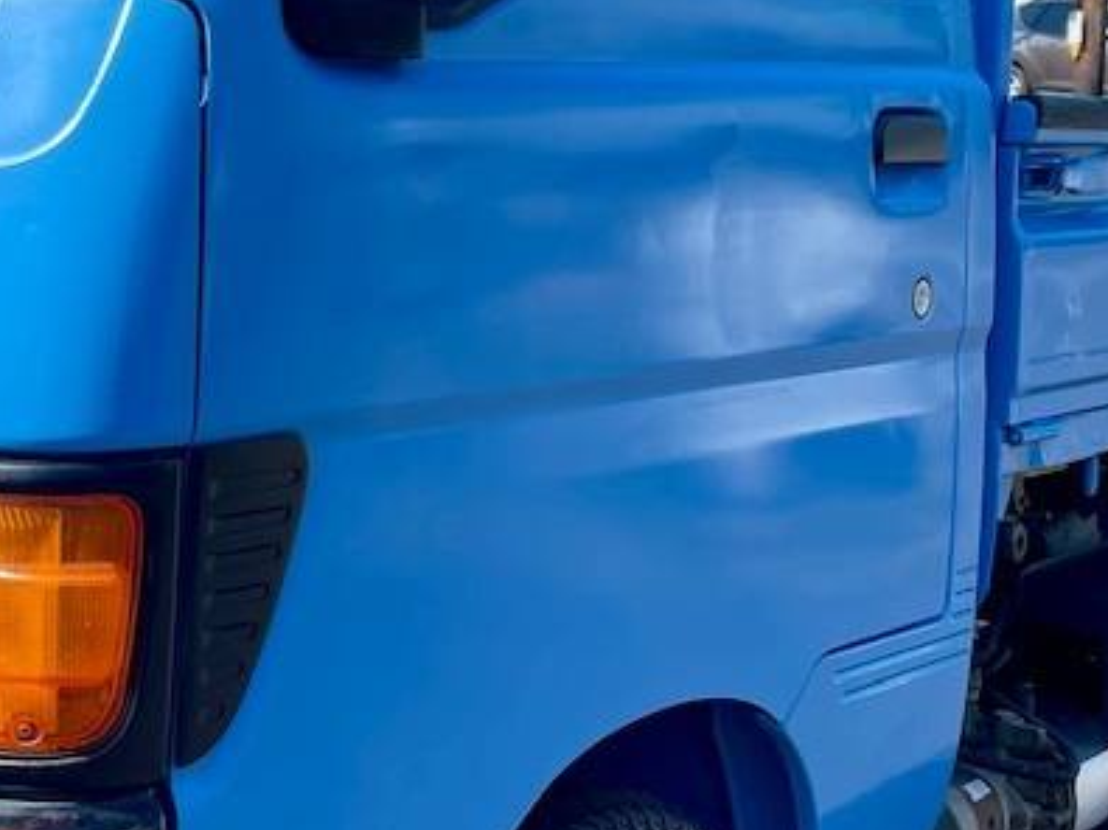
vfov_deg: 18.2
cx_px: 328
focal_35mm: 81
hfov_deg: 24.0
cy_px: 443
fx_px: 2592
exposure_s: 1/1739
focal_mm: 5.1
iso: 32
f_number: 1.6
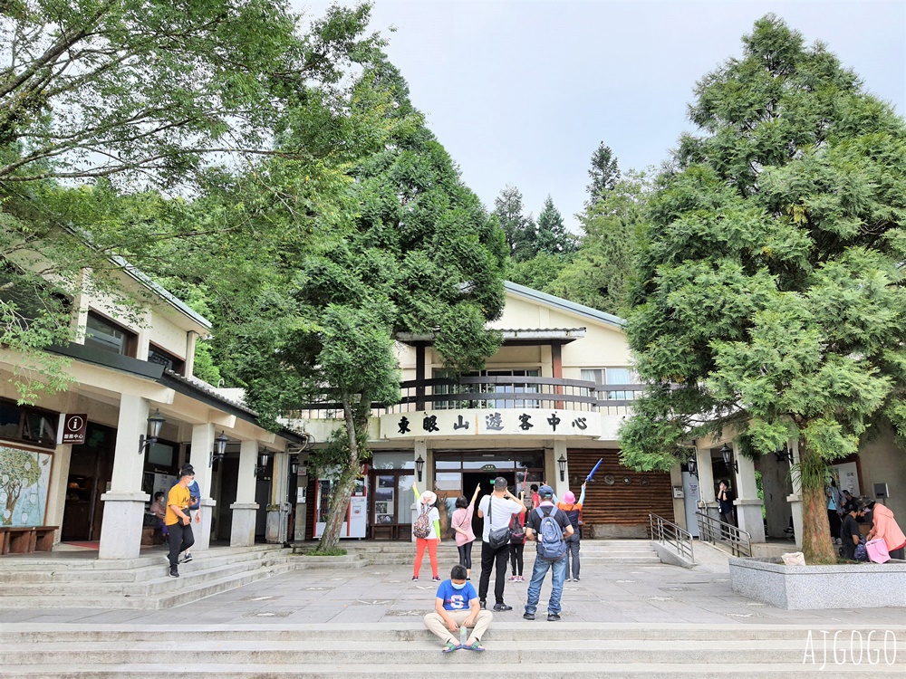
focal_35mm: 26
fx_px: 680
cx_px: 453
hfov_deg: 67.3
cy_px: 340
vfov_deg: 53.1
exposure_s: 1/884
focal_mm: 4.32
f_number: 1.7
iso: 50
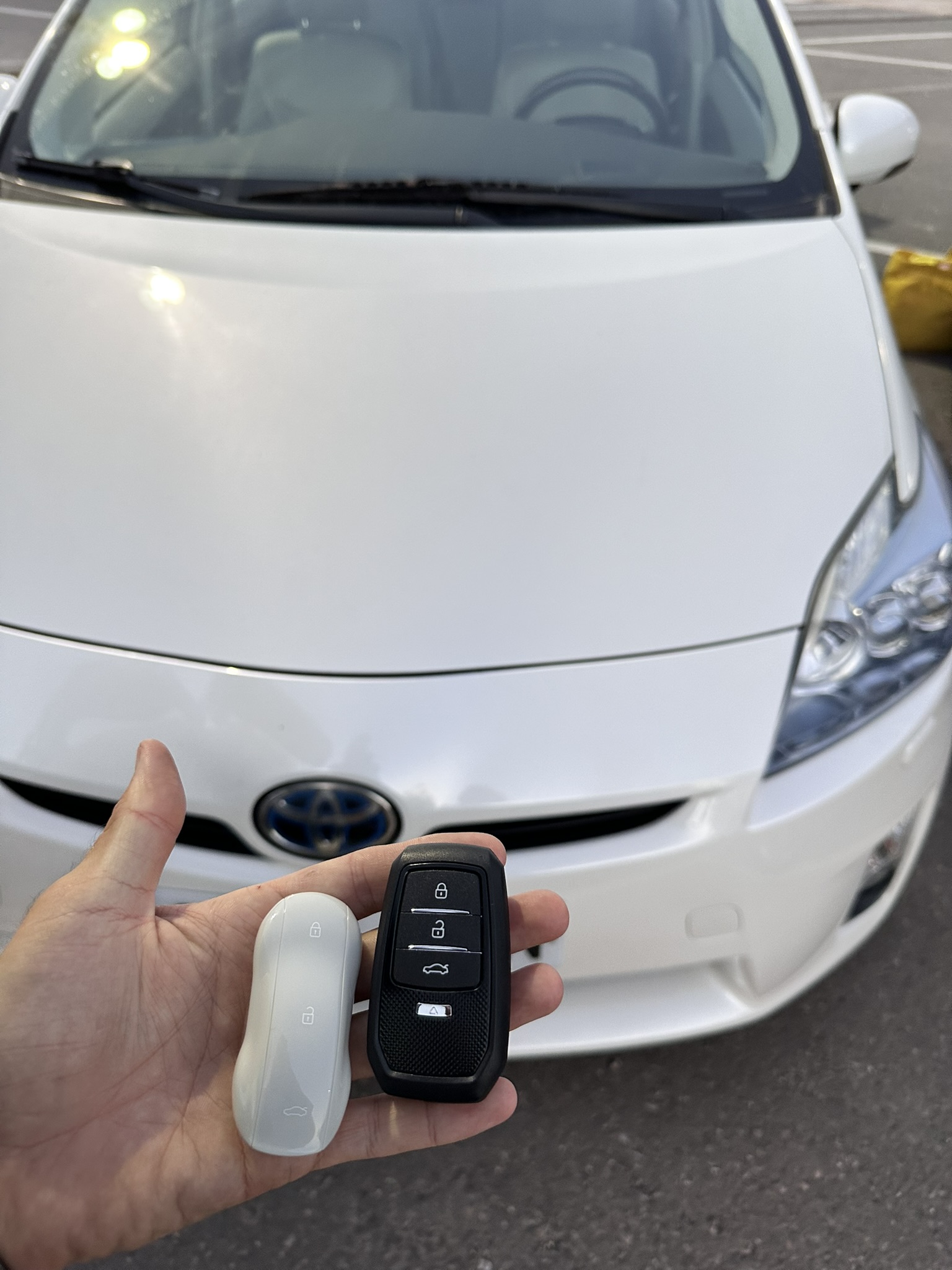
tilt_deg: -41.8
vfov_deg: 71.6
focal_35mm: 24
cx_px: 476
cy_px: 635
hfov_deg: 56.8
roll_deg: -4.7
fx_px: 880
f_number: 1.78
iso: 200
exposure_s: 1/100
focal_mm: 6.86
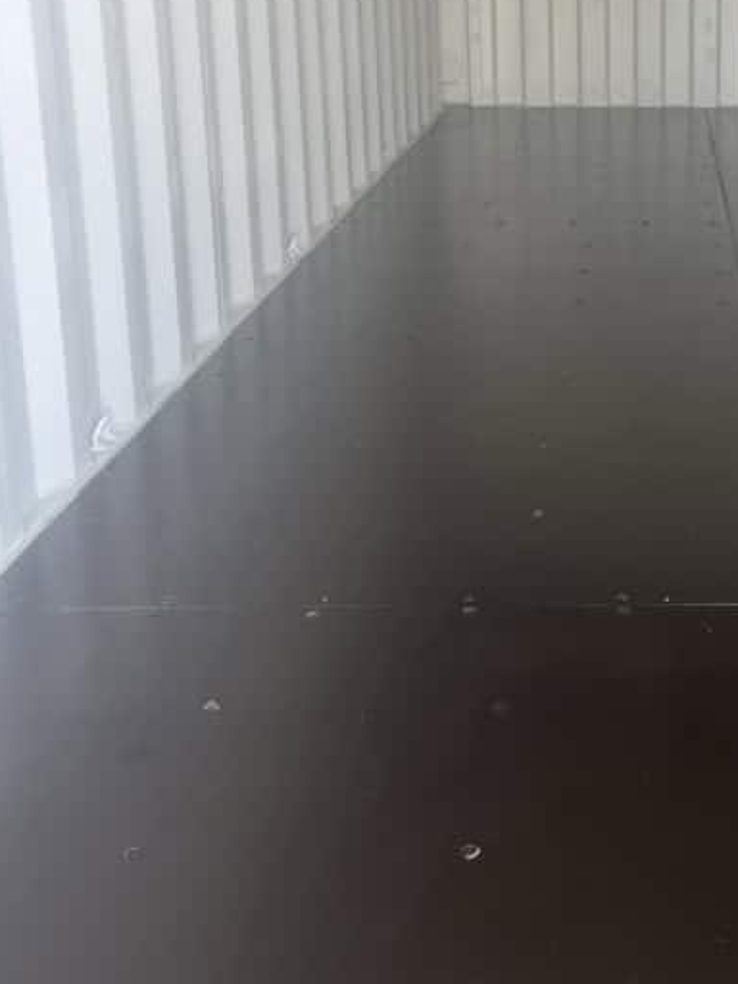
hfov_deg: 26.8
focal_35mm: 52
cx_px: 700
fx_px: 1478
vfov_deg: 35.8
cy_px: 217
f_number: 1.6
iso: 50
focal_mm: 5.1
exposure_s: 1/122
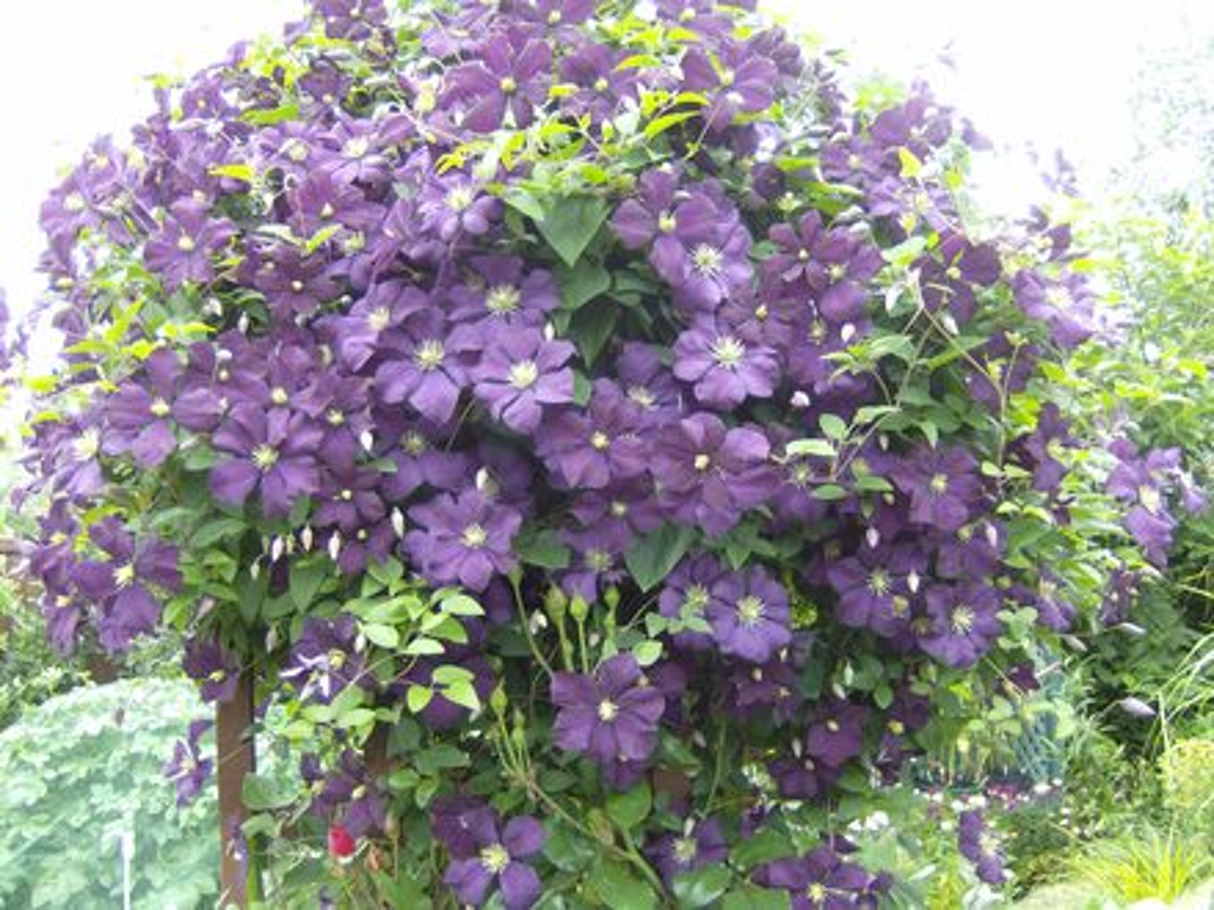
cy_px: 455
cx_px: 607
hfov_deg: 51.4
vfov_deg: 39.7
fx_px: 1263
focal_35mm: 36
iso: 100
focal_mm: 6
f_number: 2.8
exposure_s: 1/66.1
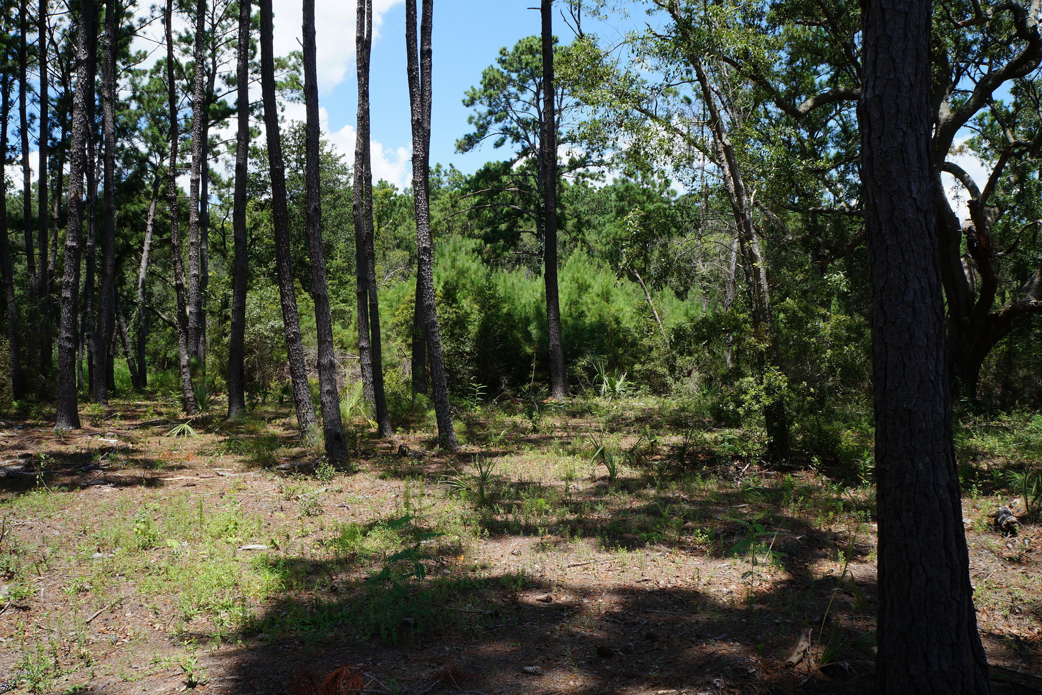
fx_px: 781
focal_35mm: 27
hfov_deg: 67.4
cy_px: 348
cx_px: 521
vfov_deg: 47.9
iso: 100
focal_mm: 18
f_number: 11
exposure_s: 1/80
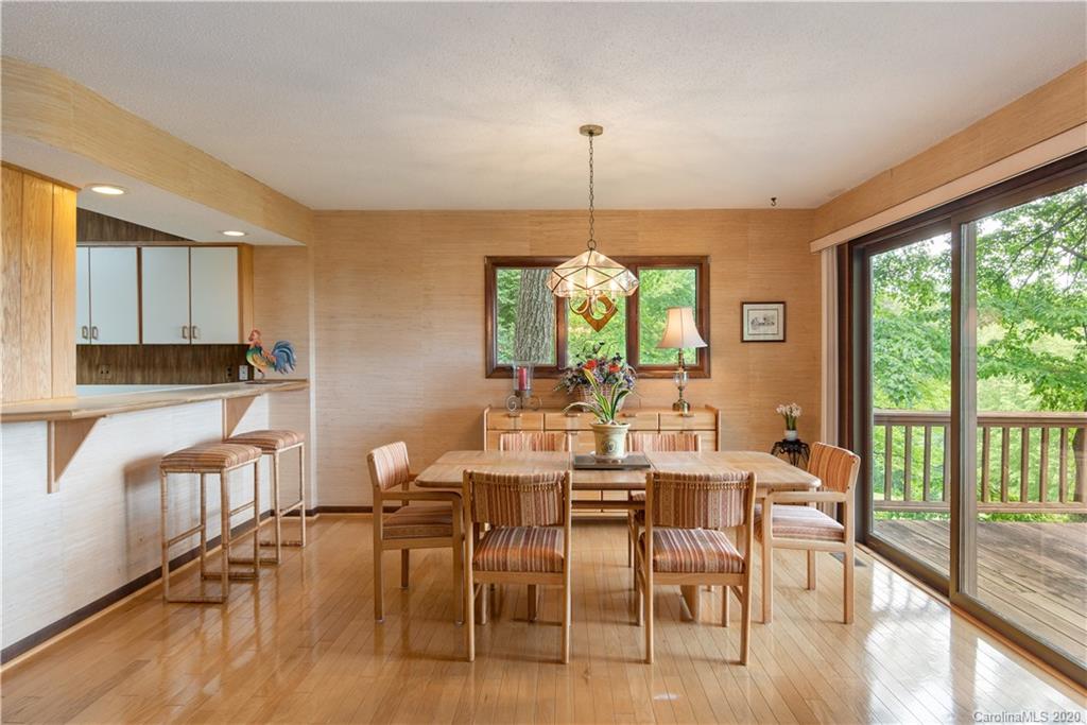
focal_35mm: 22
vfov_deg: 57.2
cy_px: 362
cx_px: 544
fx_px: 664
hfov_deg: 78.6
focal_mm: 22
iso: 320
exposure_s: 1/20
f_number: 7.1
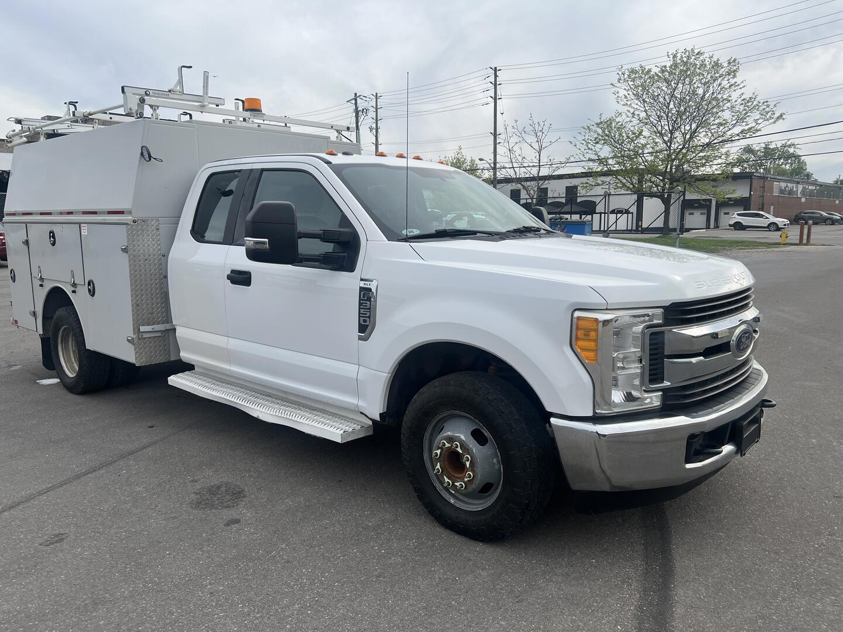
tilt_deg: -8.7
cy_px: 316
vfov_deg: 53.1
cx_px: 422
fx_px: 633
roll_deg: +1.5
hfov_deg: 67.3
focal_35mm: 26
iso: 50
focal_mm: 5.7
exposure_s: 1/3257
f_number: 1.5
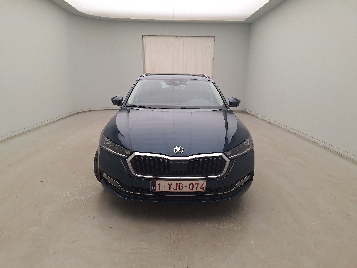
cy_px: 134
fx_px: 237
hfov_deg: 73.9
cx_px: 178
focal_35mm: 23
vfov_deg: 58.9
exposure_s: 1/128
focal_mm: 5.54
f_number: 1.8
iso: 40
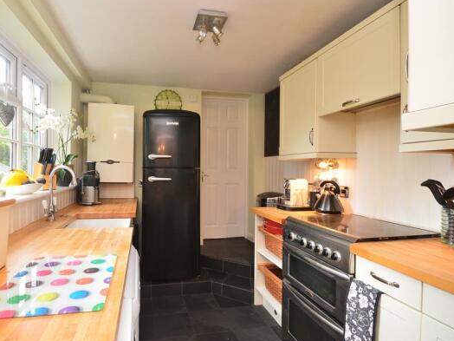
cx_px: 186
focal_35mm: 18
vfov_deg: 71.6
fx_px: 236
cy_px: 166
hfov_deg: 86.9
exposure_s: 1/3
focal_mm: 10
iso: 400
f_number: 8
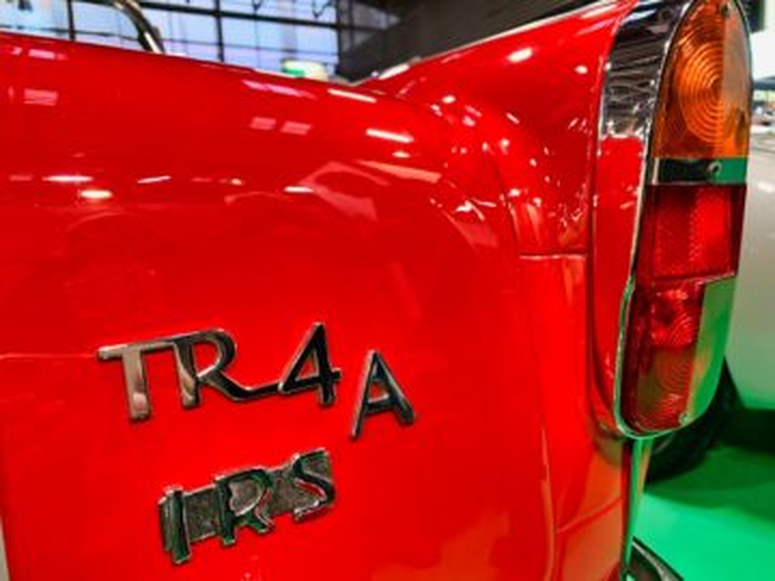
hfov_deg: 67.3
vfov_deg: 53.1
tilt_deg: -6.4
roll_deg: +3.1
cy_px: 290
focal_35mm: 26
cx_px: 388
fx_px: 582
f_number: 1.8
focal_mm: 4.25
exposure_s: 1/33
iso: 320
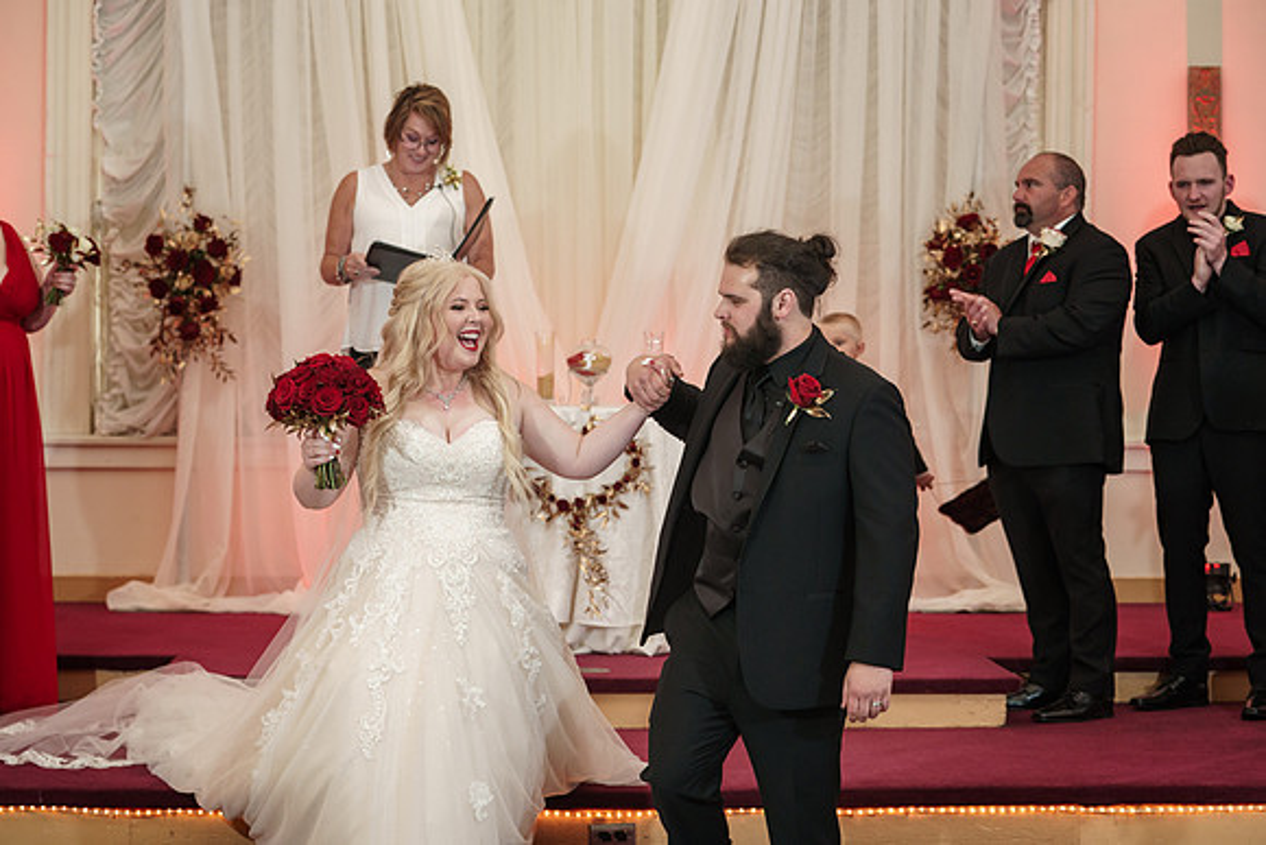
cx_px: 633
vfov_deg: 16.9
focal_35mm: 81
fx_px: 2849
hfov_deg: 25.1
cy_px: 422
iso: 2000
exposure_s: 1/100
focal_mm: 81
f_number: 4
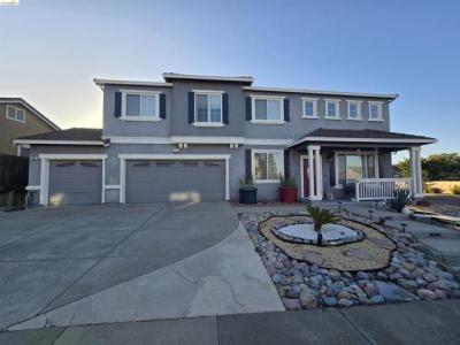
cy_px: 172
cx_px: 230
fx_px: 173
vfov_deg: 89.9
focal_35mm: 13
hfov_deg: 106.2
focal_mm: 2.2
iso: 50
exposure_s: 1/1047
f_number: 2.2
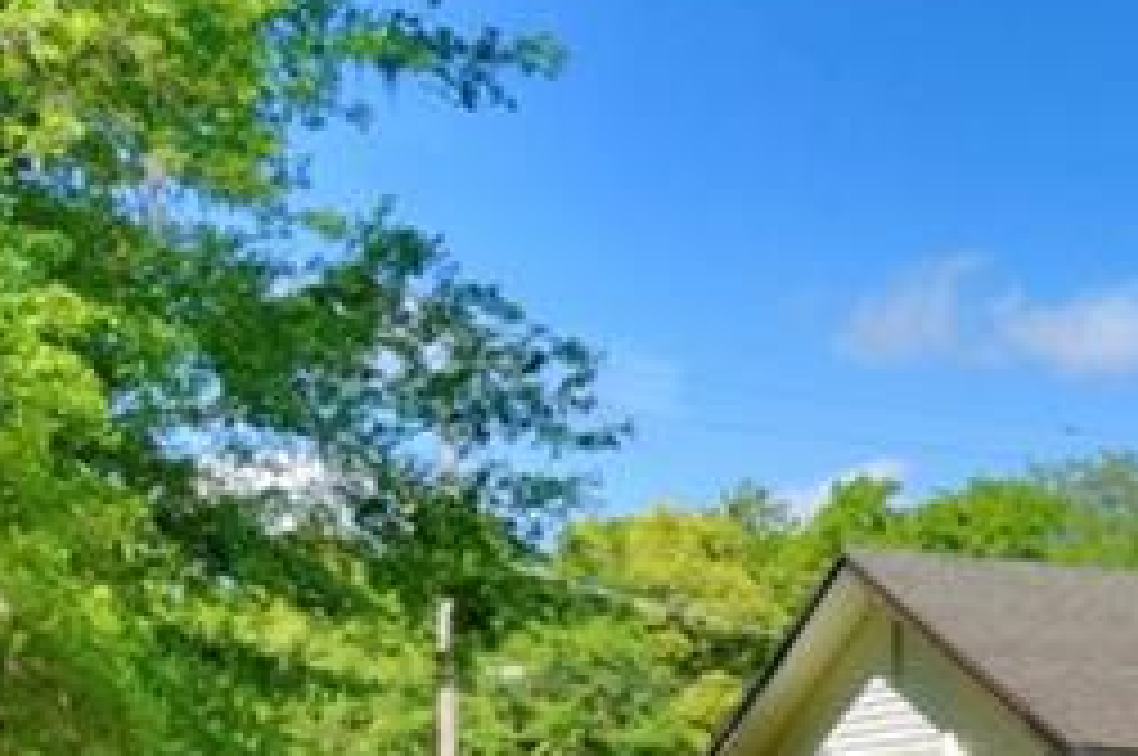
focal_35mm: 95
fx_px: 2999
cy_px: 968
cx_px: 2325
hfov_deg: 16.2
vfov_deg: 13.8
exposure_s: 1/250
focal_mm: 10
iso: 100
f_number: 13
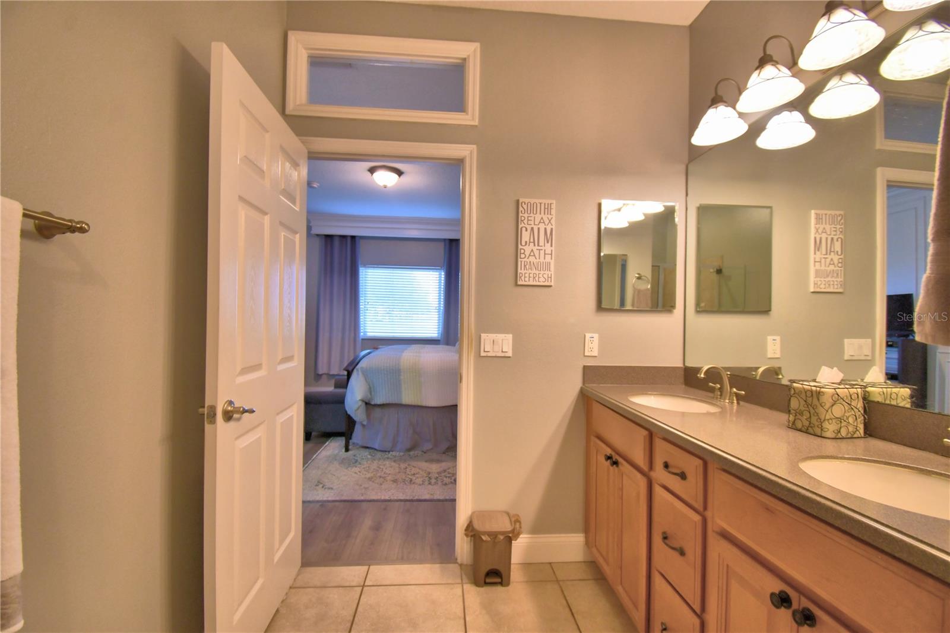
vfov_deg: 77.3
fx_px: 396
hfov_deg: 100.4
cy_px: 316
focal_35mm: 15
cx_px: 475
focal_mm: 10
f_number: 4.5
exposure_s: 1/30
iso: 400
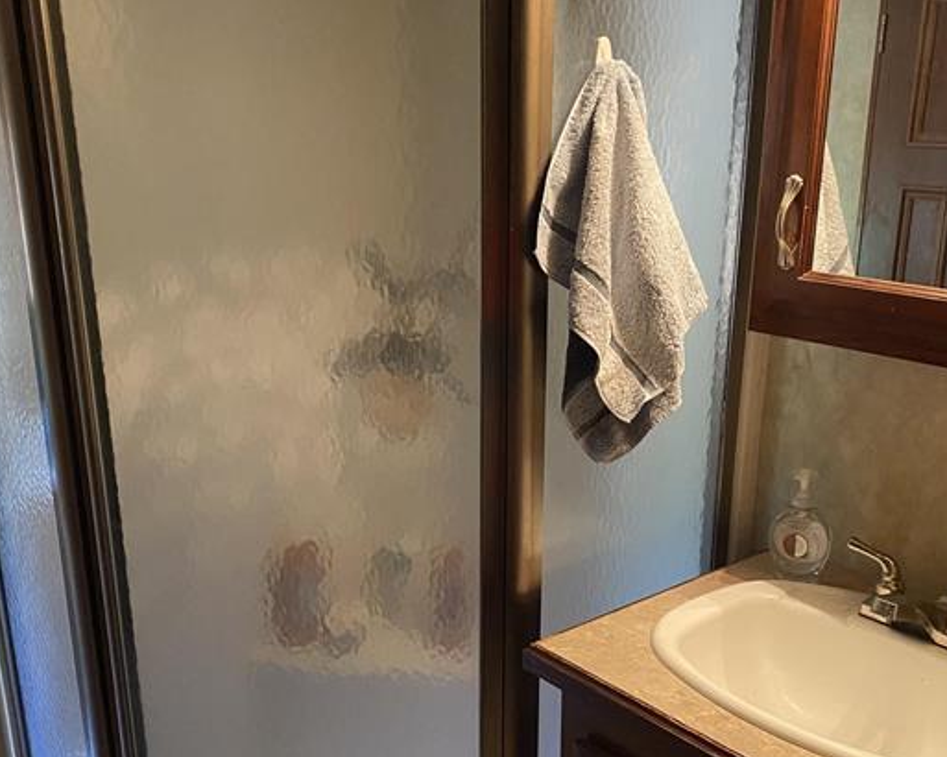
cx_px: 522
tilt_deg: -16.2
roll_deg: -0.3
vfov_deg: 38.9
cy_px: 467
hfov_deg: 47.9
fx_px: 1065
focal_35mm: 38
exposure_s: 1/31
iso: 640
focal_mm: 4.25
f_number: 1.8
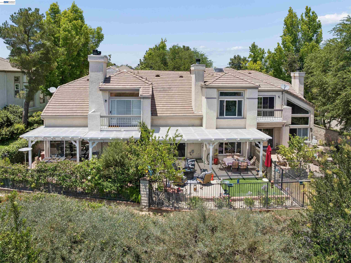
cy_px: 132
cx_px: 176
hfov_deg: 71.6
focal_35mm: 24
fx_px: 243
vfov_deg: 56.8
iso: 120
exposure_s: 1/100
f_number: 2.8
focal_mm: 12.3
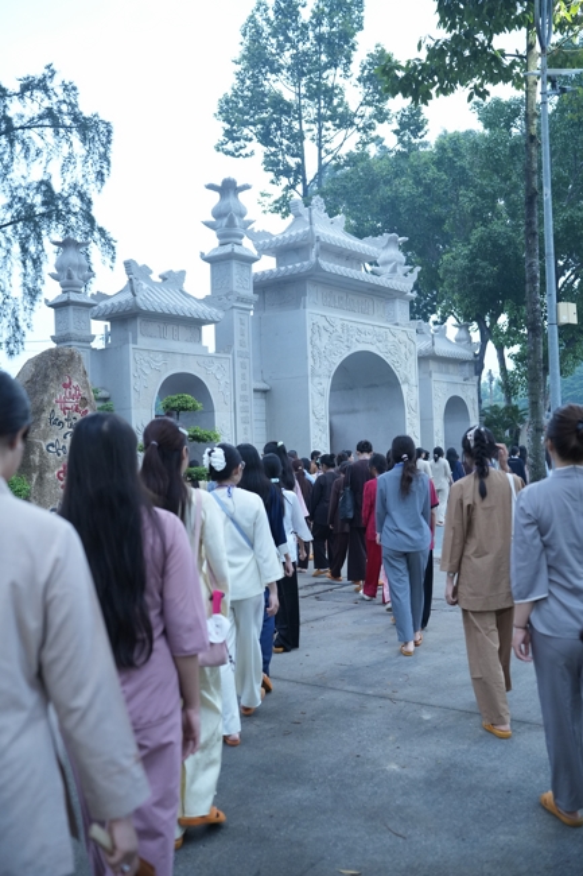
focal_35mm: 35
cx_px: 292
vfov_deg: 54.4
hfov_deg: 37.8
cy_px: 438
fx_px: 851
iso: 2000
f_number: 2.8
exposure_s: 1/160
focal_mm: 35
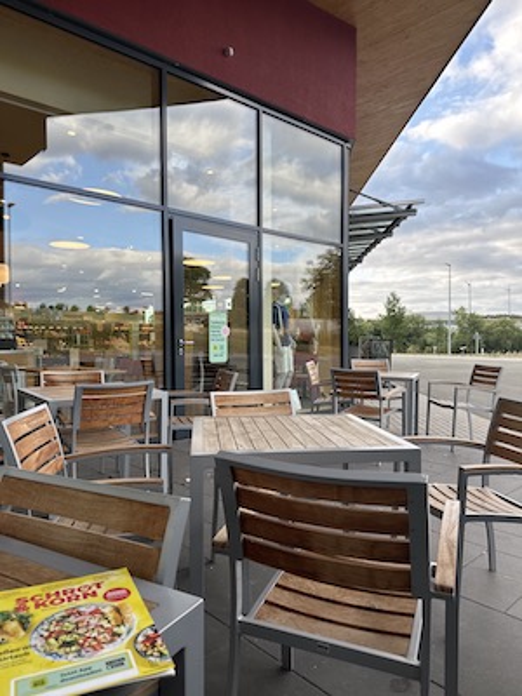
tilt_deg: -0.4
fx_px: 483
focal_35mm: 24
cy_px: 348
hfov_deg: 56.8
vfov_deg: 71.6
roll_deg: +0.1
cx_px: 261
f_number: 1.78
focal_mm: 6.86
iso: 80
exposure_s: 1/535
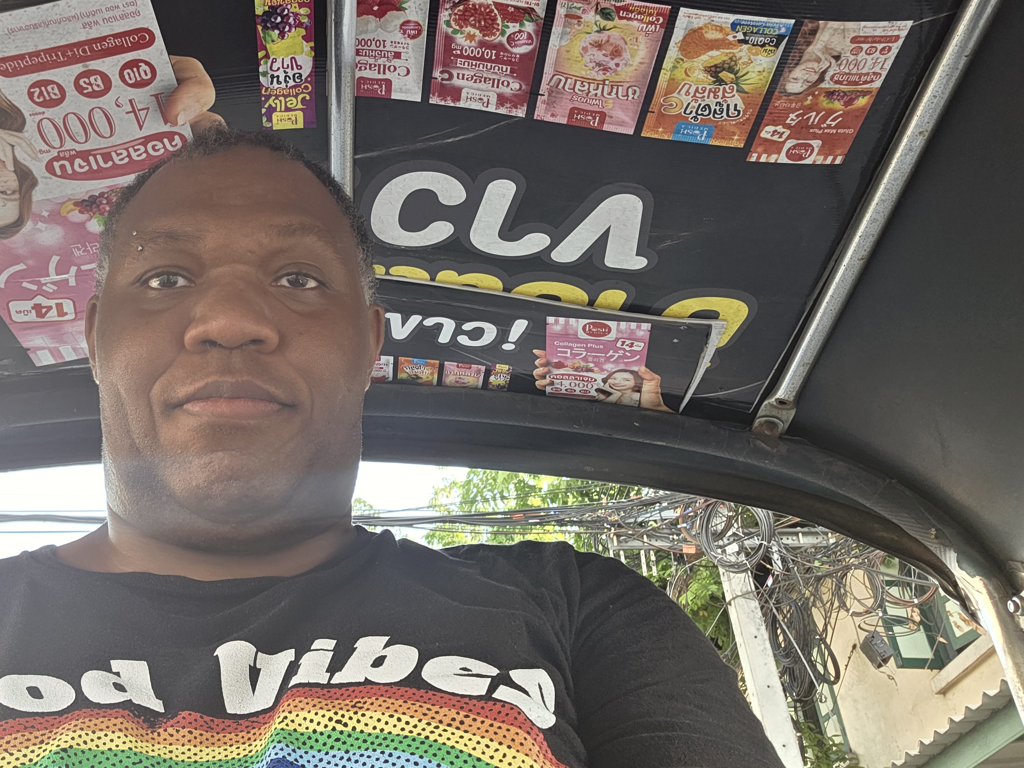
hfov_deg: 50.1
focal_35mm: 36
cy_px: 343
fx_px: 1065
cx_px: 311
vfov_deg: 39.6
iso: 50
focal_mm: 3.3
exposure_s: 1/100
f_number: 2.2
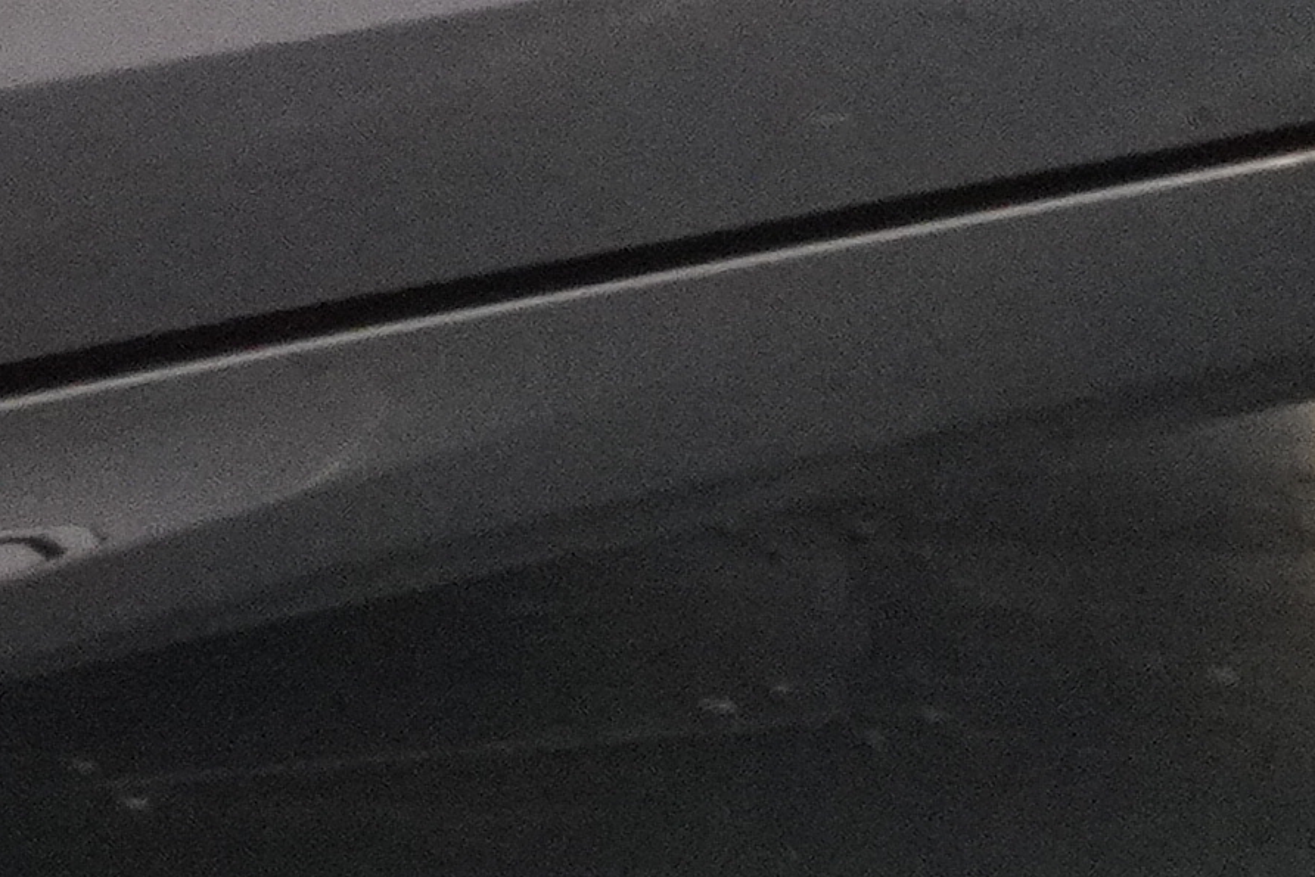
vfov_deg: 6.2
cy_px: -71
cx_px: -3034
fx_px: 8110
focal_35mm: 222
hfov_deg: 7.7
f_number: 6.3
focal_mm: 22
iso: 3200
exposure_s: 1/100
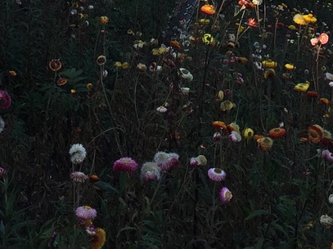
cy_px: -183
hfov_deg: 17.2
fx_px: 1096
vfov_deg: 12.1
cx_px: 218
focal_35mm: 114
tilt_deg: -2.5
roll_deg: -0.3
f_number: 2.2
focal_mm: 4.15
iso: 32
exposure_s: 1/1041
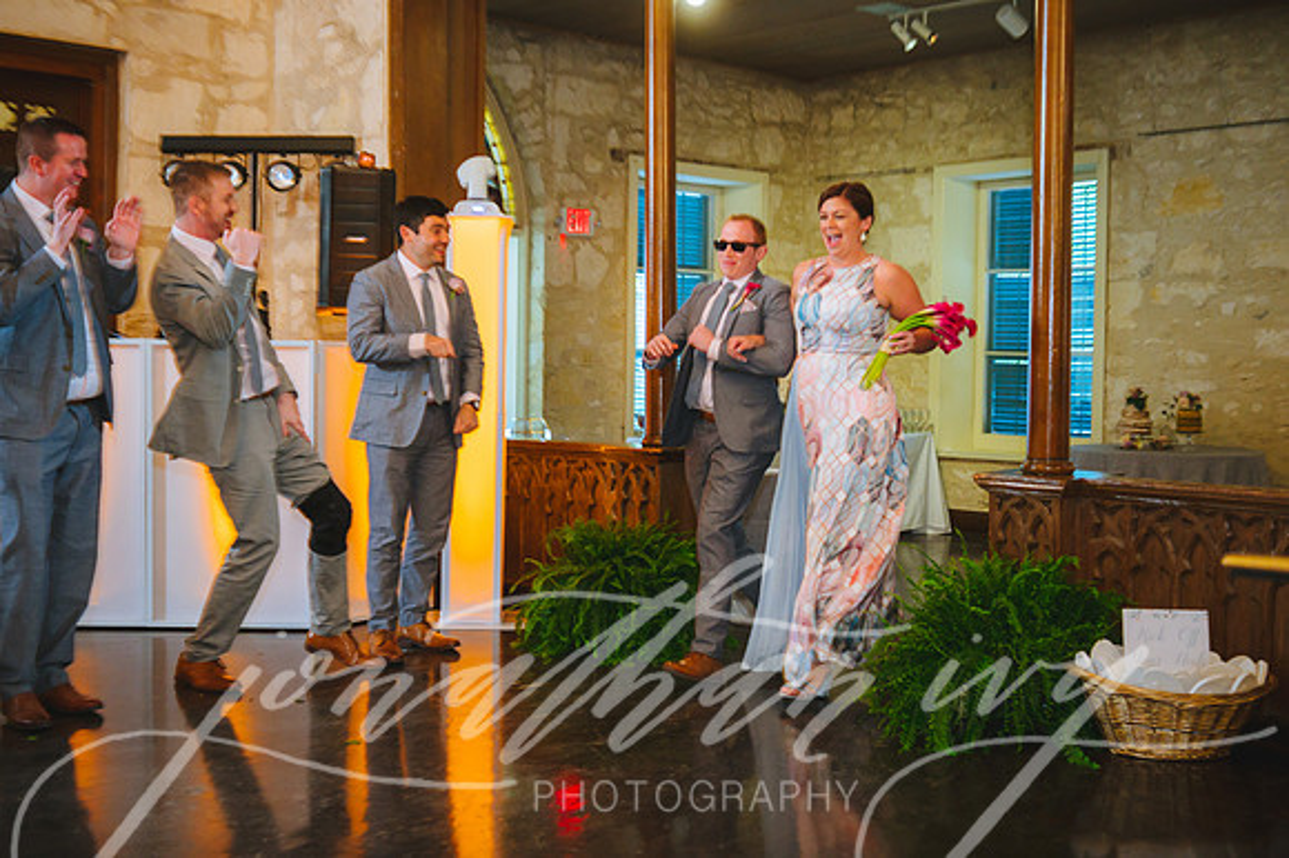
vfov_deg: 29.8
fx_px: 1610
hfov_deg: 43.6
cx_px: 644
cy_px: 429
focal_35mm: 45
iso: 1600
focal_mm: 45
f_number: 2.8
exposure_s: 1/80
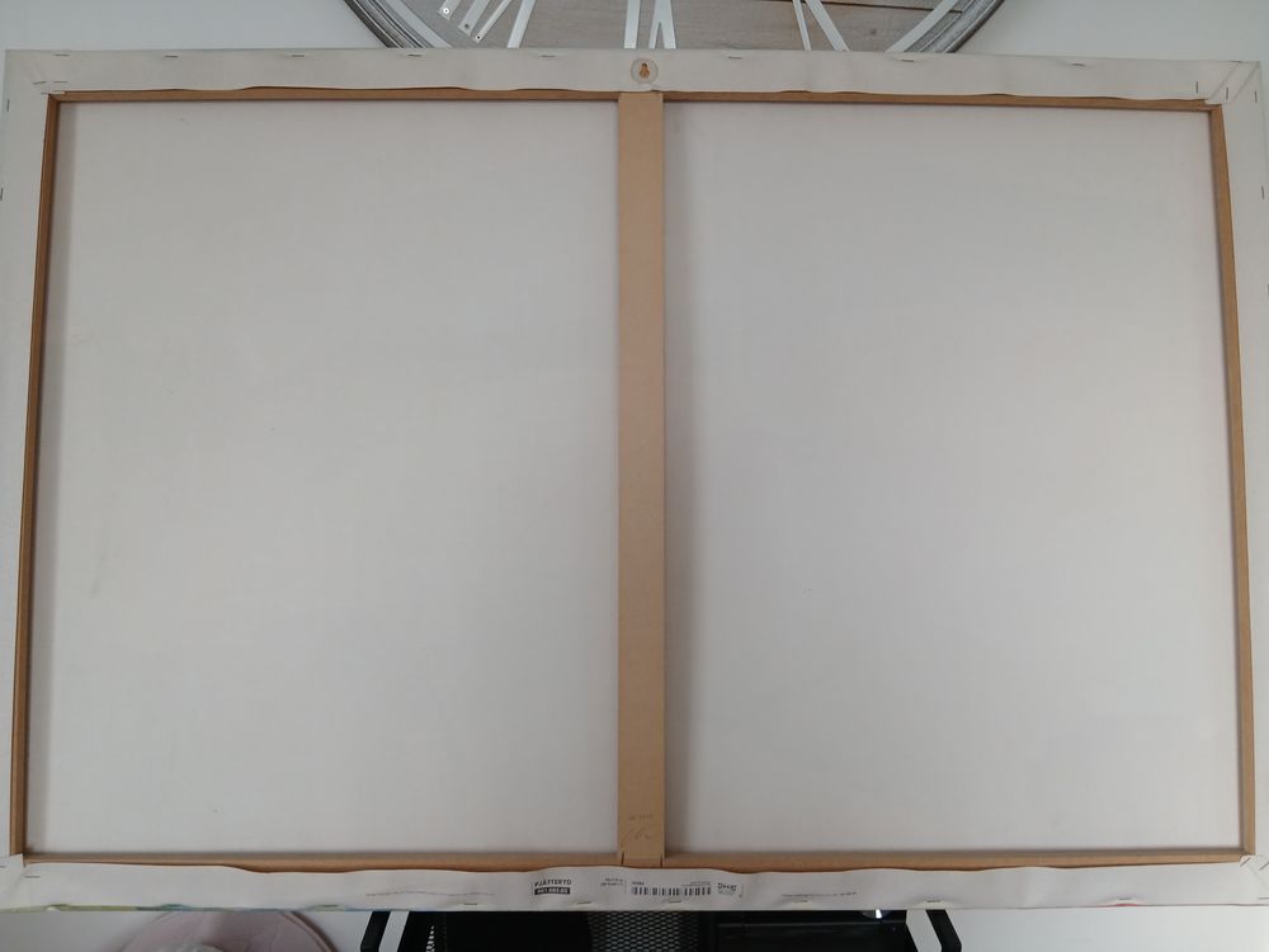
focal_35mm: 26
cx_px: 634
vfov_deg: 53.1
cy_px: 476
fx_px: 953
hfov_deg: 67.3
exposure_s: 1/50
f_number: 1.8
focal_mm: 3.98
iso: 64
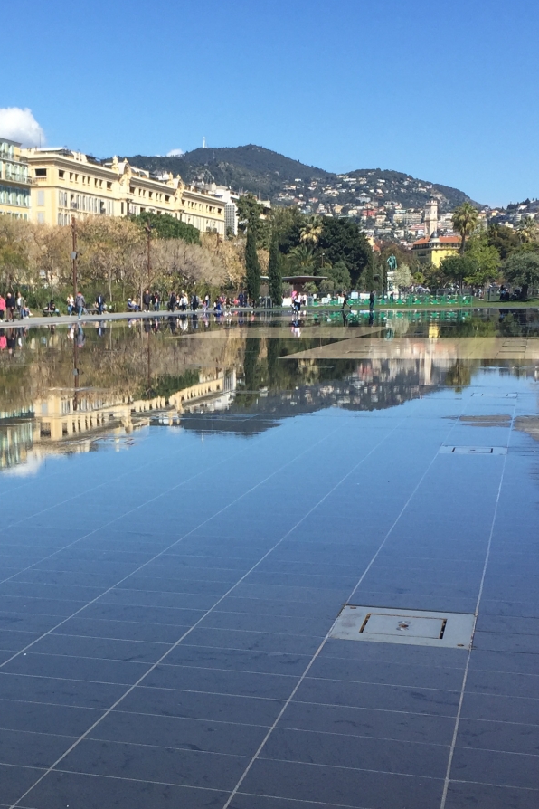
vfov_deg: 36.7
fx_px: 1213
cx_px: 95
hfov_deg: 24.6
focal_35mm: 54
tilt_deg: -9.6
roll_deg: +0.4
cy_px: 504
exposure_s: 1/1883
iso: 32
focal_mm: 4.15
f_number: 2.2
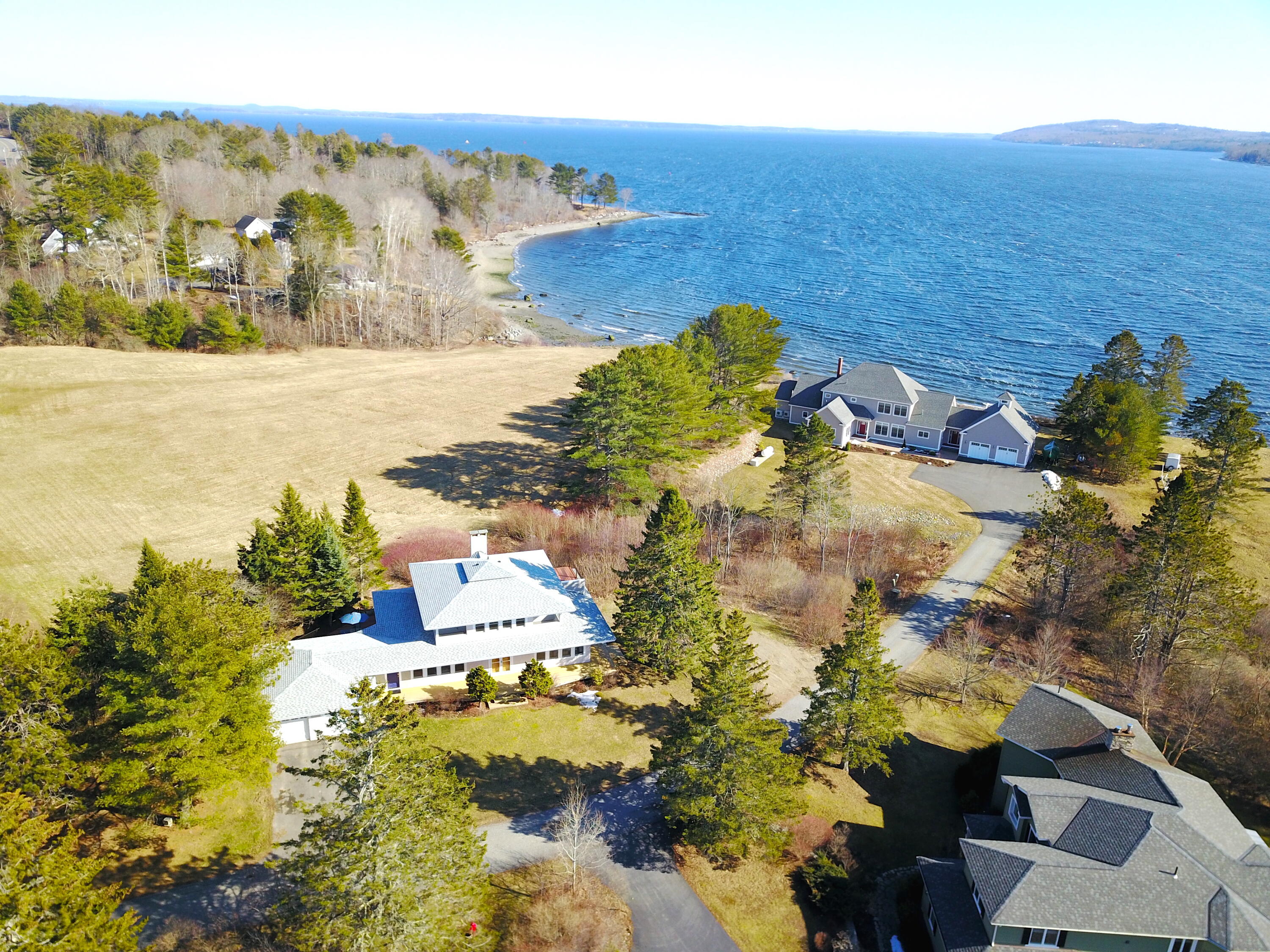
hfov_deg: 67.3
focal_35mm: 26
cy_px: 476
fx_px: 954
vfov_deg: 53.1
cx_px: 635
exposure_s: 1/661
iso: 100
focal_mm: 4.73
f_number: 2.2
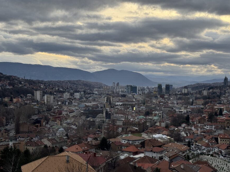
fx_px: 372
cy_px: 96
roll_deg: -0.8
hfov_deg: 34.3
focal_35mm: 56
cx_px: 132
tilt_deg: -1.7
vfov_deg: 26.1
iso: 64
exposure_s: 1/1133
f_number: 1.78
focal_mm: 6.76
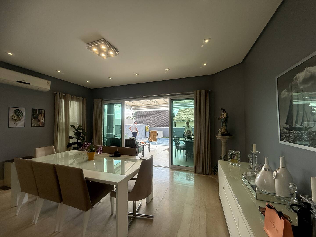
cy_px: 118
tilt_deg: +3.2
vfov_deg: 85.7
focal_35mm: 14
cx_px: 158
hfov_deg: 102.1
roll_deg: +0.4
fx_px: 128
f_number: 2.2
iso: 64
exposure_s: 1/197
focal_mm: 2.22
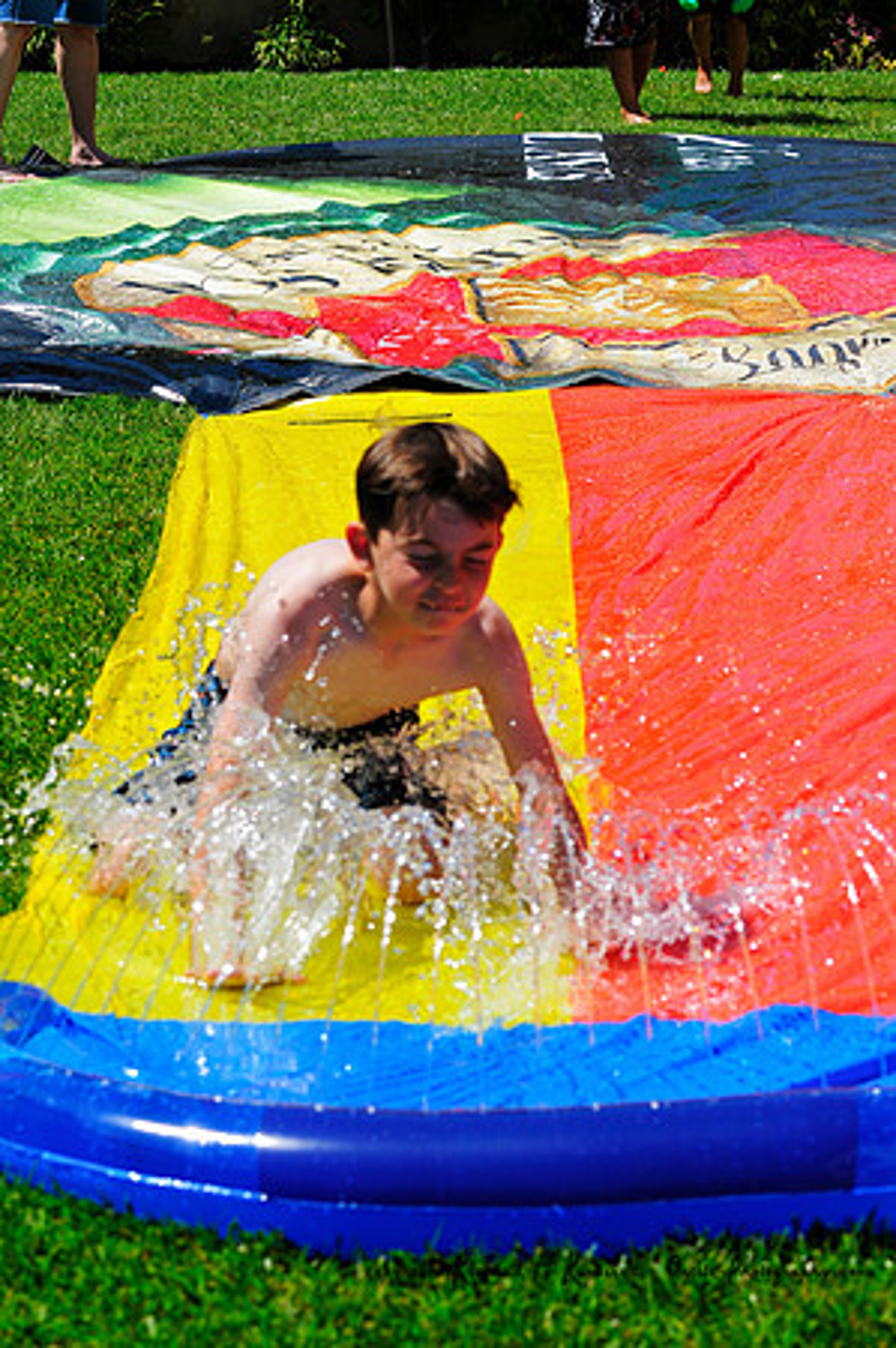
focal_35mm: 105
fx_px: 3929
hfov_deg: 13.0
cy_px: 674
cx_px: 448
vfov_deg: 19.5
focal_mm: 70
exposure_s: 1/800
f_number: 7.1
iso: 200
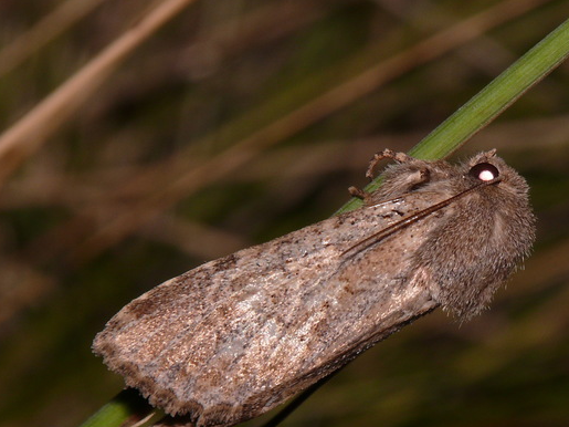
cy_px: 261
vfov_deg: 3.4
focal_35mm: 439
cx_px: 395
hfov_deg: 4.5
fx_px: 7214
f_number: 11
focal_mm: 56.1
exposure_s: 1/640
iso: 100
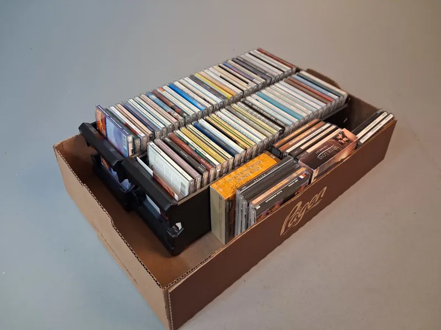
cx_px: 220
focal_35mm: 27
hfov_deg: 65.3
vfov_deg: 51.4
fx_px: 344
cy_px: 165
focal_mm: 4
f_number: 1.8
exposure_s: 1/50
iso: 400
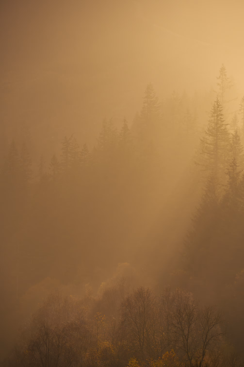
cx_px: 122
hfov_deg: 5.3
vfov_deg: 7.9
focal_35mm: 260
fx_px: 2647
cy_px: 184
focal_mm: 260
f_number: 5.6
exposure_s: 1/3200
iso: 640
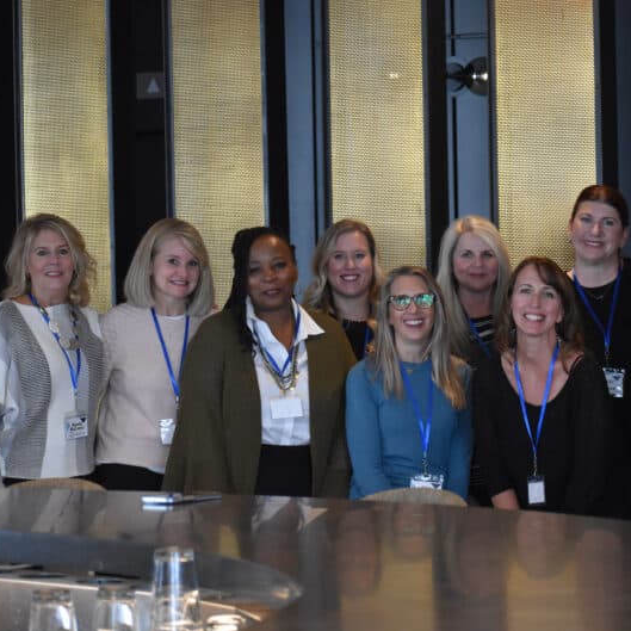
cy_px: 317
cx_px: 432
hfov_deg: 12.9
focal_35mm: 135
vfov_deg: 12.9
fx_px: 2784
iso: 2200
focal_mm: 70
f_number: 4.5
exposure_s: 1/250
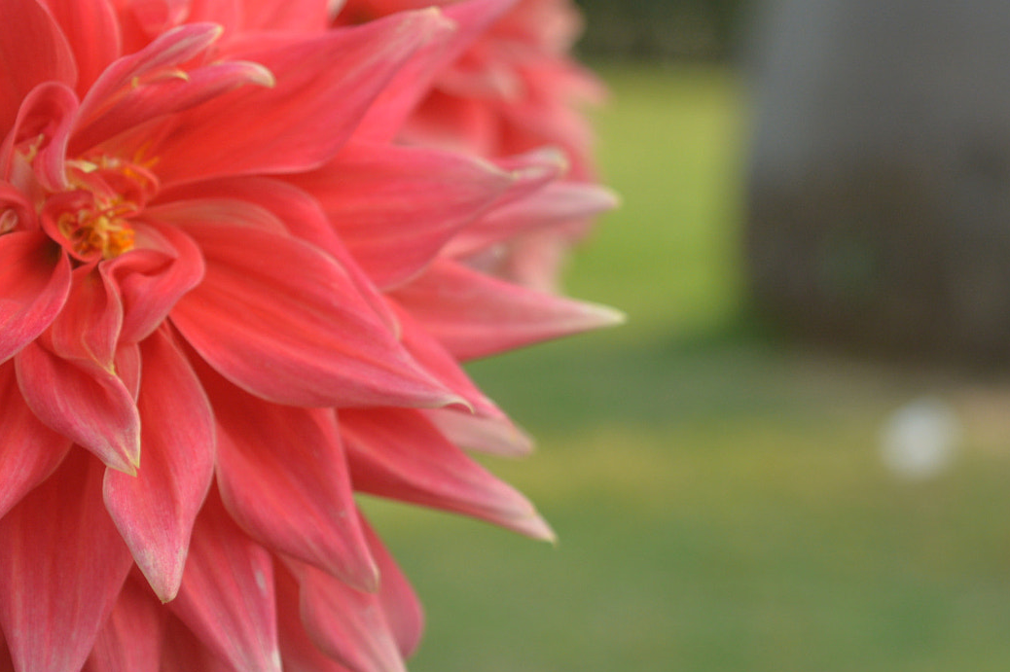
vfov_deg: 12.3
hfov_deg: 18.4
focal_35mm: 111
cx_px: 393
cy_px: 246
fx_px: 3113
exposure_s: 1/640
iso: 400
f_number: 5.3
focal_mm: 48
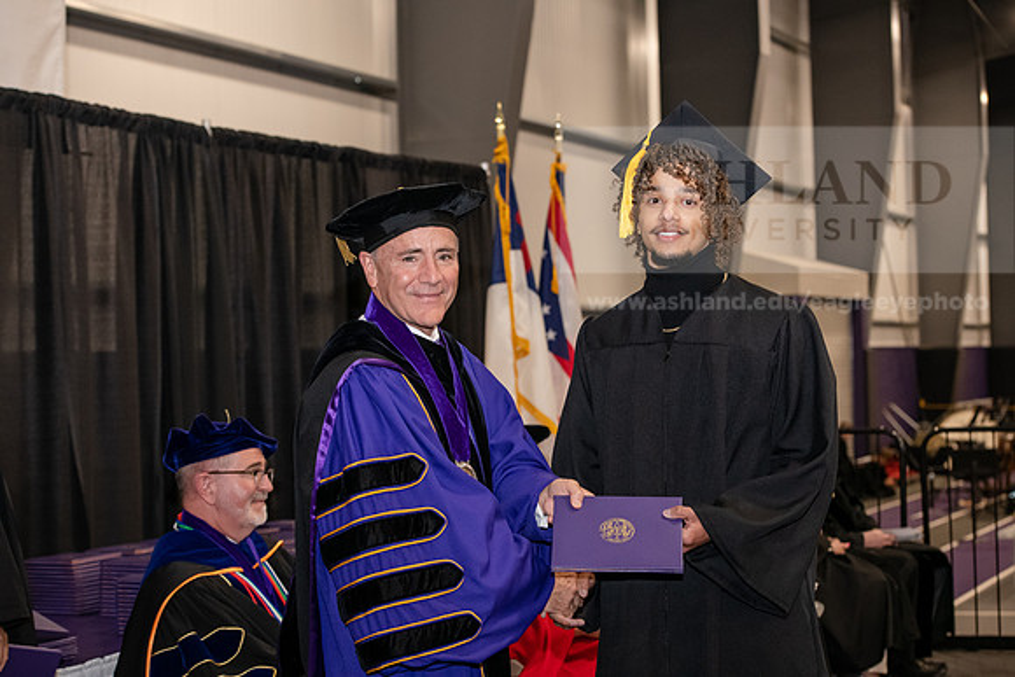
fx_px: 1974
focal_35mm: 70
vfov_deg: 19.5
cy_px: 338
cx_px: 508
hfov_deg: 28.8
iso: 2500
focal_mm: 70
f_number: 5
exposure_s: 1/200
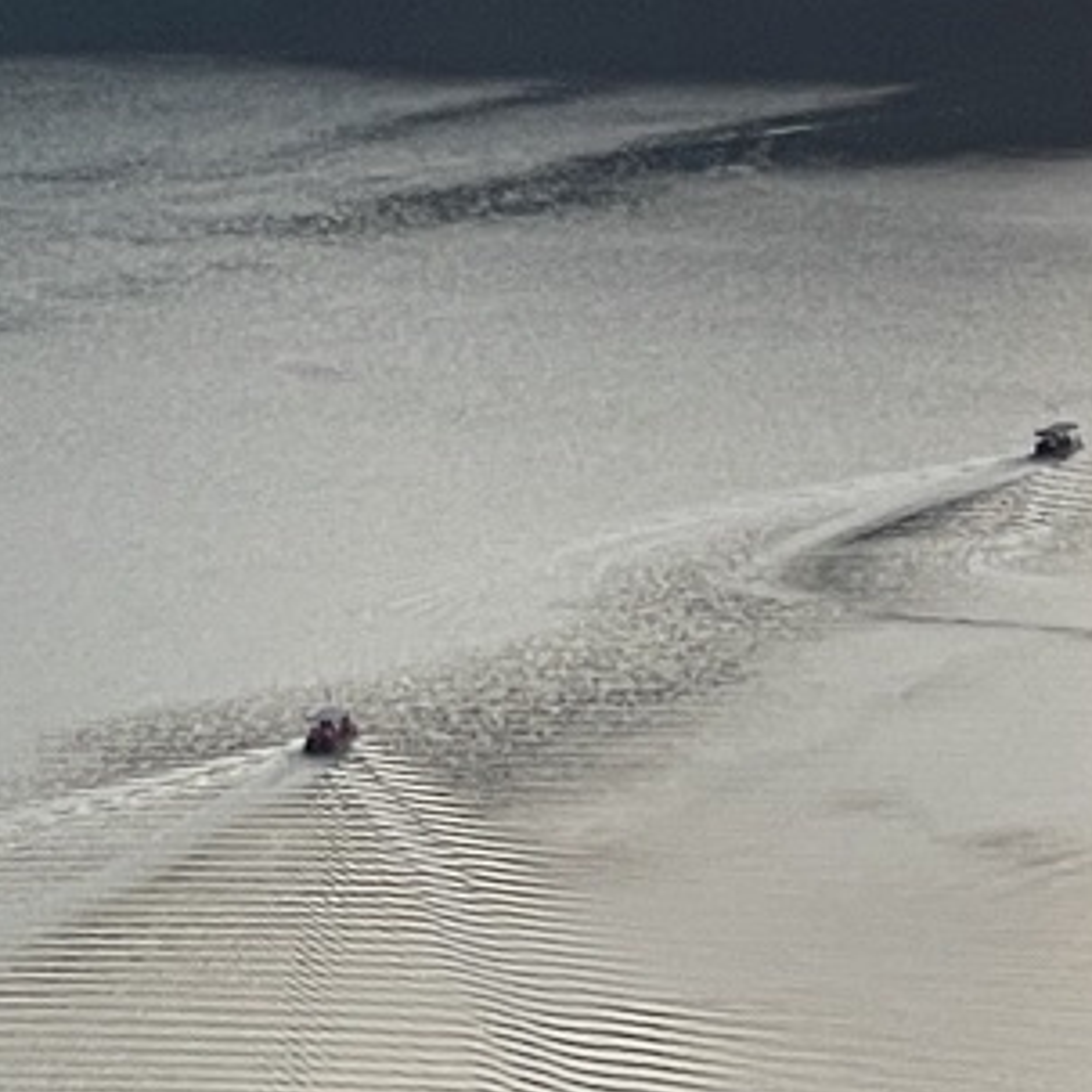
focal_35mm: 382
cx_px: 1860
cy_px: -670
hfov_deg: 4.5
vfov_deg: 4.6
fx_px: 13634
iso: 20
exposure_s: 1/152
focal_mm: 7.5
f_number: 2.2
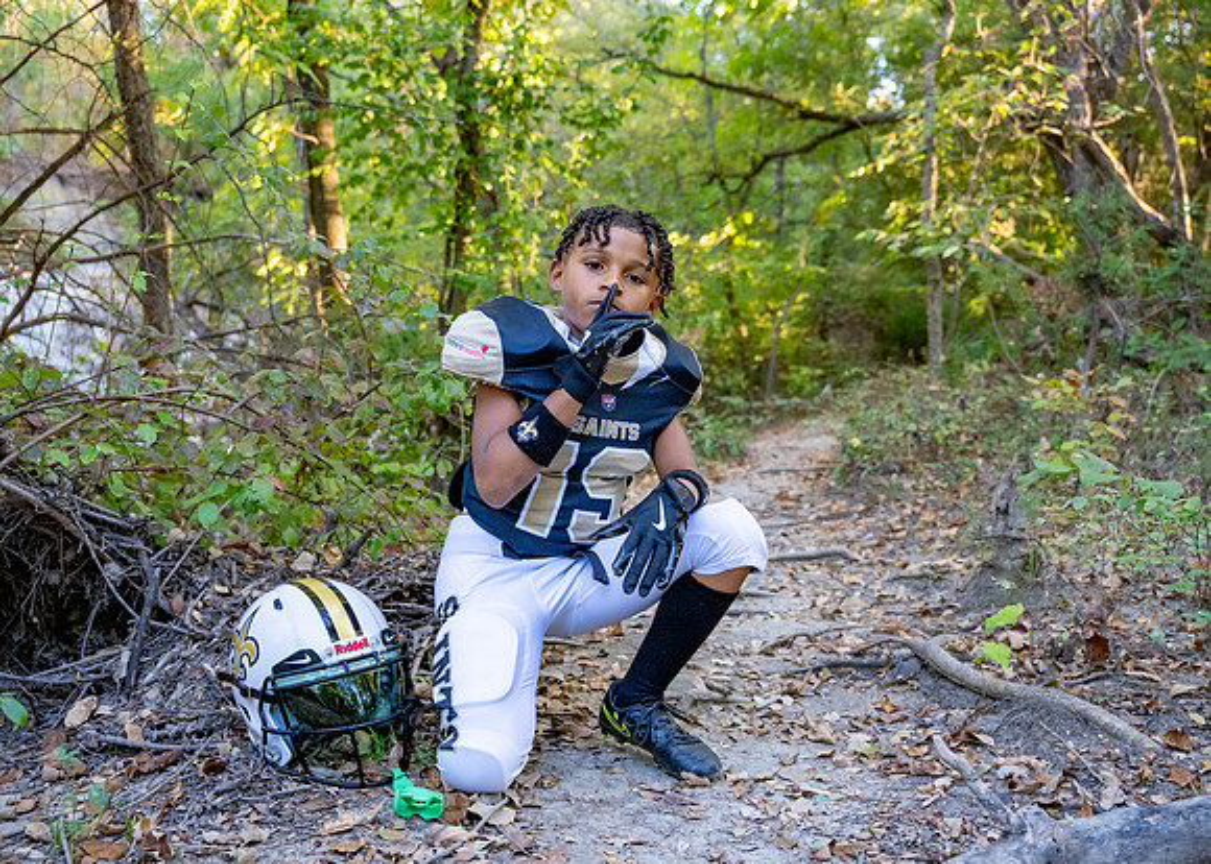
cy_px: 426
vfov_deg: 40.8
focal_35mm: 34
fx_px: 1161
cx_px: 563
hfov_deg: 55.0
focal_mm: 24
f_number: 2.8
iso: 1600
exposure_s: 1/500
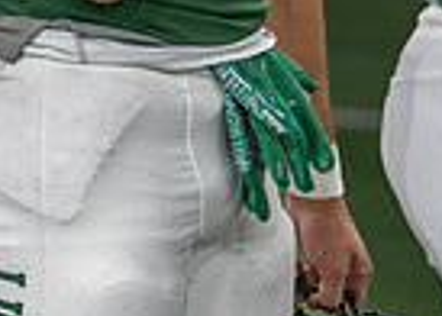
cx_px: -336
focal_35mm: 222
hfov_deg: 8.7
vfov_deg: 6.3
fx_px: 2788
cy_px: -268
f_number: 1.2
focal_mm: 50
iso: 160
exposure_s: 1/500
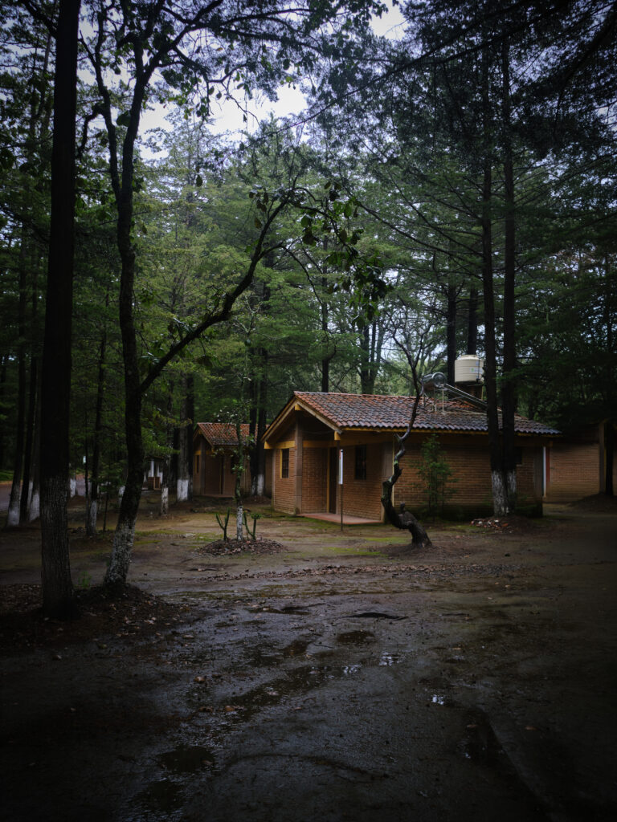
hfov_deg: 56.8
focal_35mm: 24
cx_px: 308
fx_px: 570
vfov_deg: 71.6
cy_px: 411
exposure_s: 1/322
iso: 100
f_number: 1.78
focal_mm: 6.76
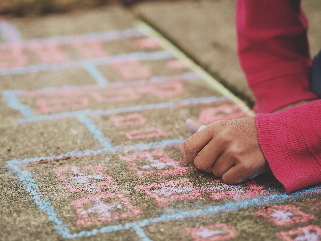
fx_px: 835
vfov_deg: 16.4
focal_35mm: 90
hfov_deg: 21.8
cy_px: 120
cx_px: 160
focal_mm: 45
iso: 400
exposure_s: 1/6400
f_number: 1.8
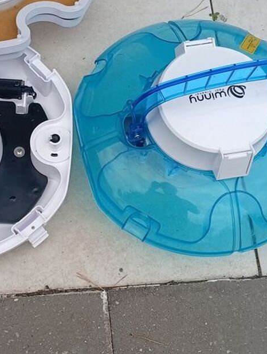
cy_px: 186
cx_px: 65
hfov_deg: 25.0
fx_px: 594
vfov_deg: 33.2
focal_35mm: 58
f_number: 1.8
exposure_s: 1/100
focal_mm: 3.98
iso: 50
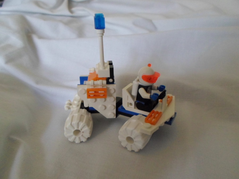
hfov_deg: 69.4
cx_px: 120
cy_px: 90
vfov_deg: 54.9
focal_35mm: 25
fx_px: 173
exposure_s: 1/15
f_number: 2.5
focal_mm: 4.5
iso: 400
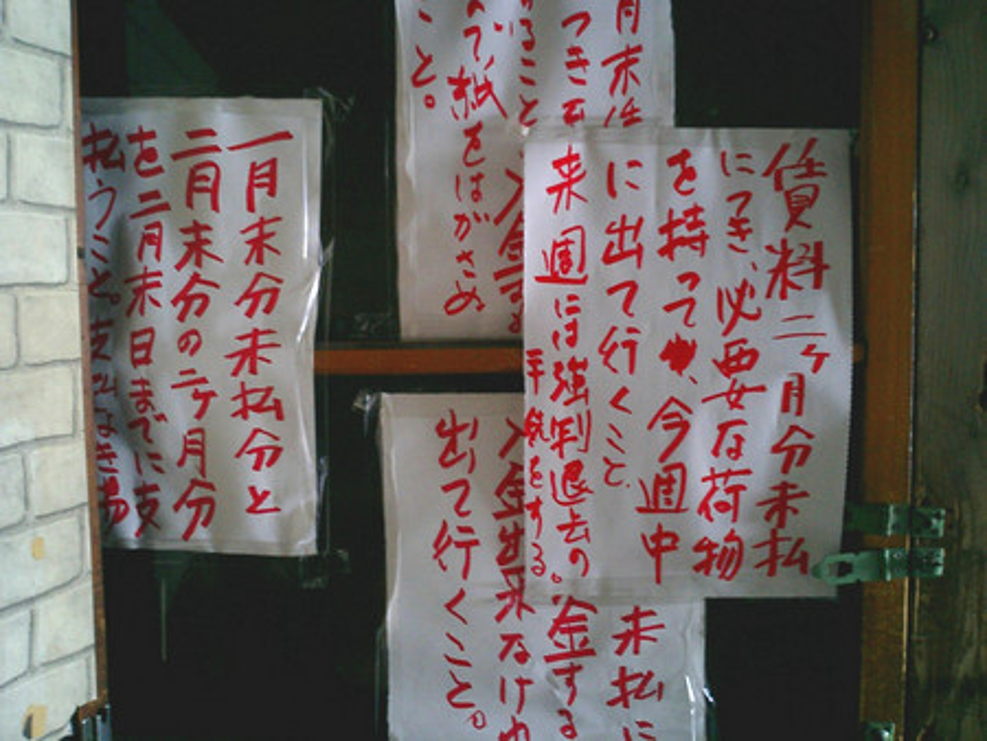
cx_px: 494
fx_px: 1027
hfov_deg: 51.3
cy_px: 370
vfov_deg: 39.7
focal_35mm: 36
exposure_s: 1/8
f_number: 3.2
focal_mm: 7.5
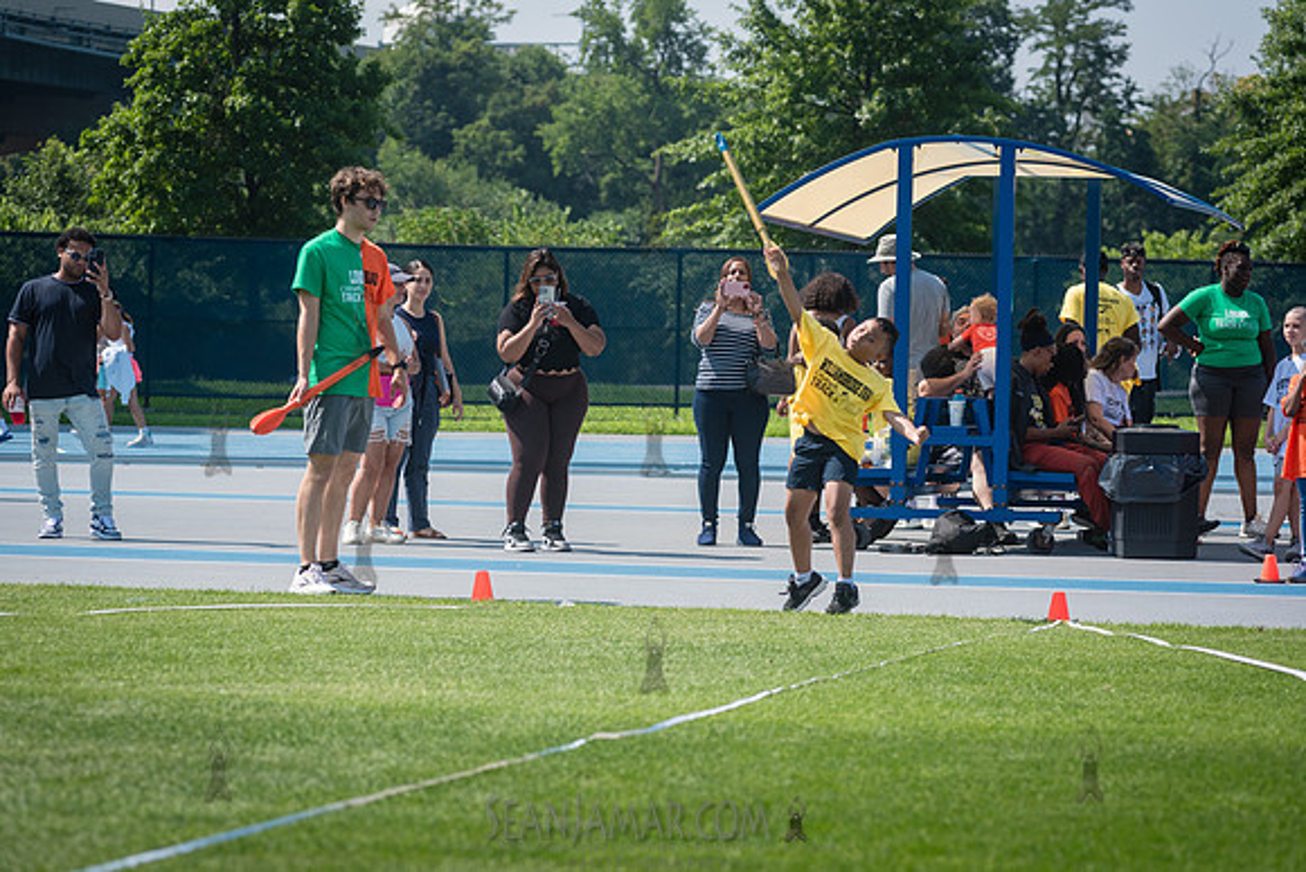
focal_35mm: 125
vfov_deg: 11.0
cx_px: 653
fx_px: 4536
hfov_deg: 16.4
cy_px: 436
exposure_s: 1/2000
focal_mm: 125
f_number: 5
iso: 400
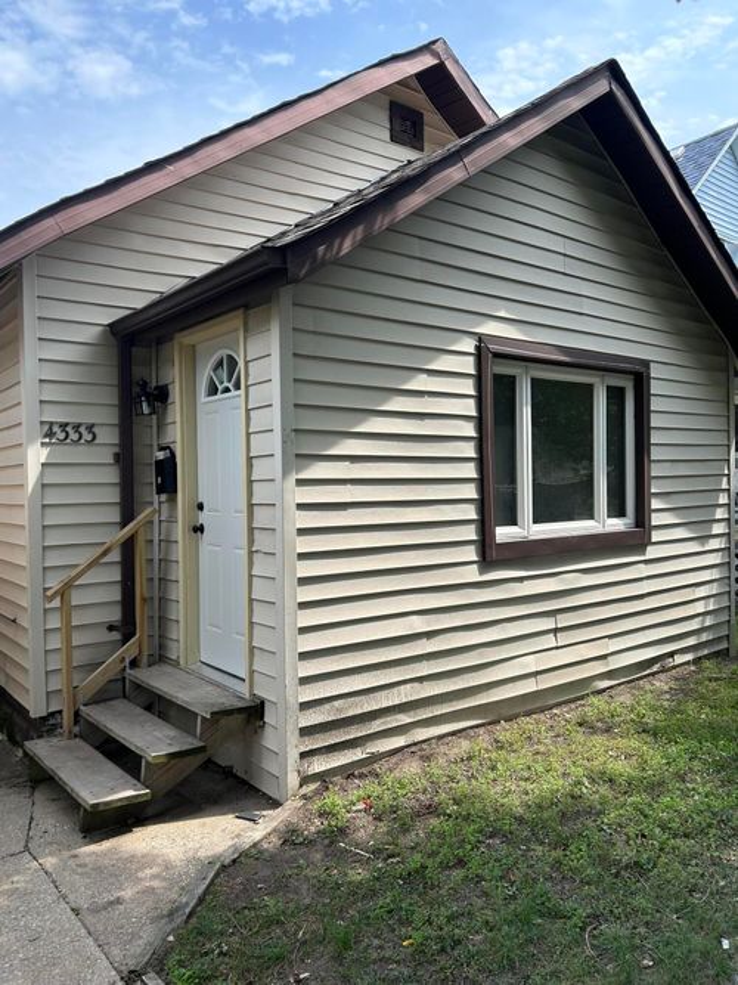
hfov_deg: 53.0
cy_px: 492
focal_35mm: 26
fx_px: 739
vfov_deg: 67.3
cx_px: 369
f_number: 1.5
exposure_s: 1/1395
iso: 50
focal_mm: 5.7
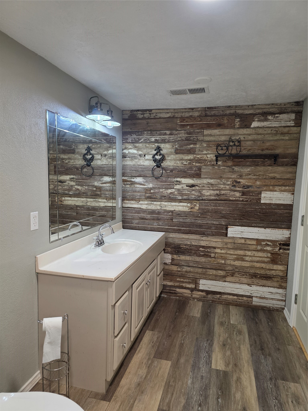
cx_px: 154
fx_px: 273
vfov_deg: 73.9
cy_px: 206
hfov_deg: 58.9
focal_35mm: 23
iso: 100
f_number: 1.7
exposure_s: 1/55
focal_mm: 6.3
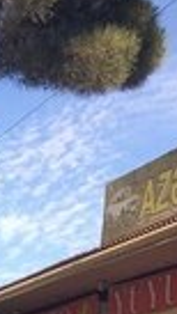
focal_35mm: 114
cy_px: 516
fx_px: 952
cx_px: -156
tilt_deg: -4.3
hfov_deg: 10.0
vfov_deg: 16.5
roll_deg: -1.4
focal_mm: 4.15
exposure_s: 1/578
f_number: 2.2
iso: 25
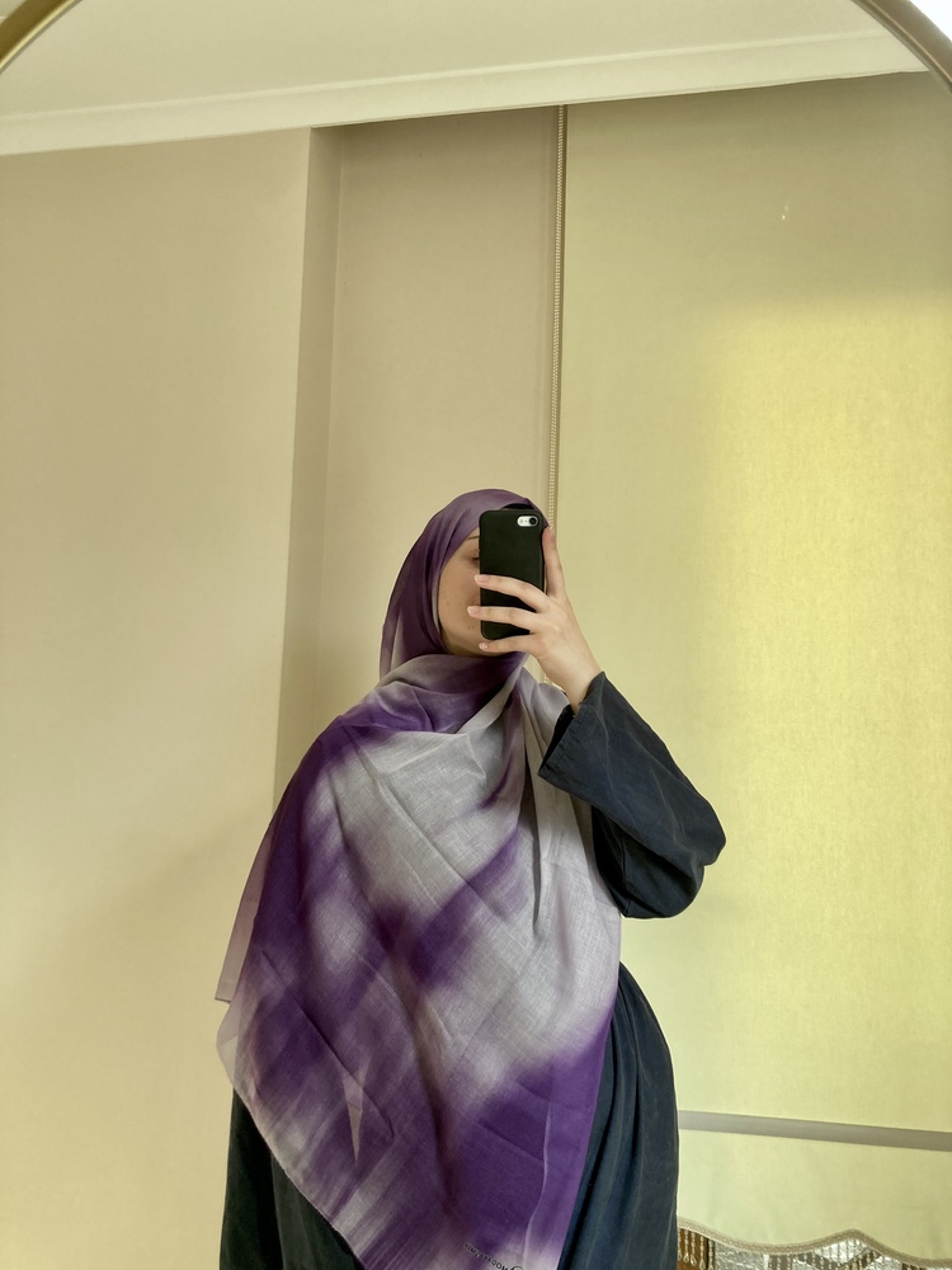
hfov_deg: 49.7
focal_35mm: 28
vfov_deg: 63.4
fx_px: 1027
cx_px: 476
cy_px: 635
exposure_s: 1/118
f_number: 1.8
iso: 80
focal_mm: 3.99
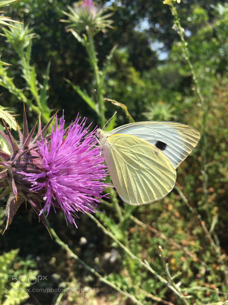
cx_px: 114
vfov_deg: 61.7
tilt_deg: -18.6
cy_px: 152
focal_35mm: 29
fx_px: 255
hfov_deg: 48.2
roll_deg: +1.7
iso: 25
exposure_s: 1/986
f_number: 2.2
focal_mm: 4.15
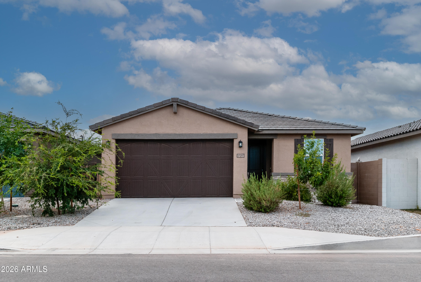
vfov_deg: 40.1
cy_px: 141
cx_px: 210
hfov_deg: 57.2
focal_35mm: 33
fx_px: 386
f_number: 8
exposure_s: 1/160
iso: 320
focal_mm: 22
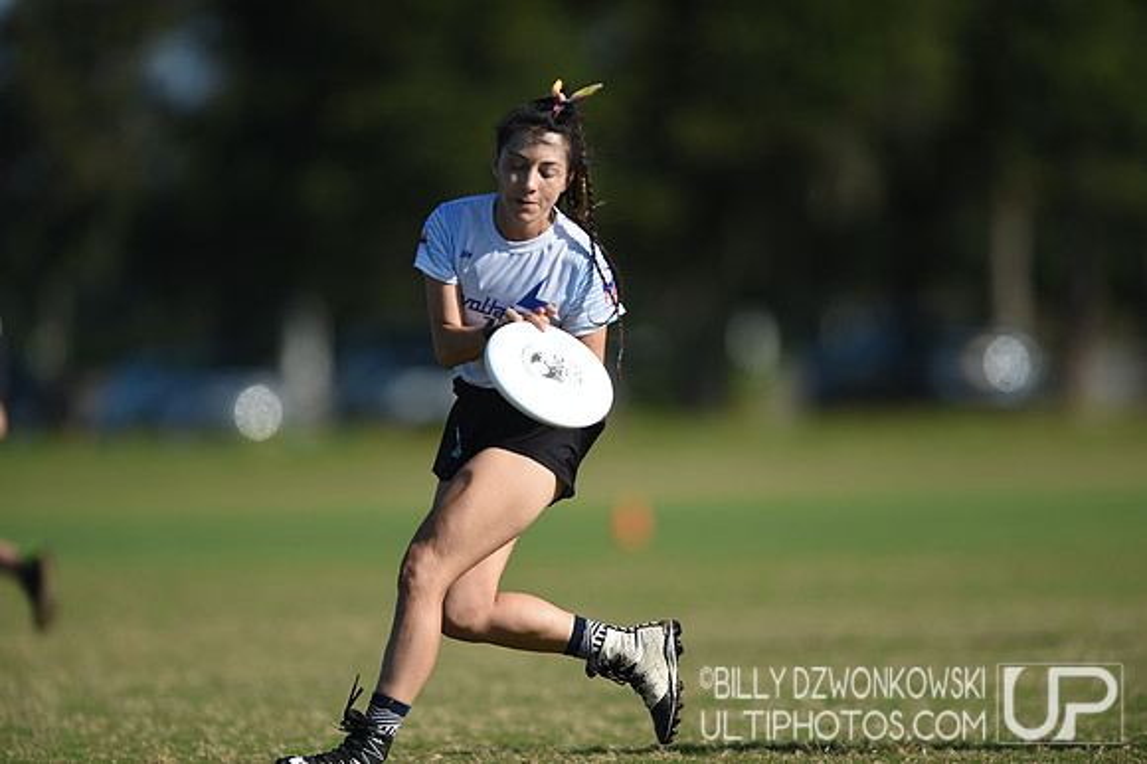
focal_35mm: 400
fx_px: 12737
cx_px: 574
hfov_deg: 5.2
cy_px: 382
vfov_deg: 3.4
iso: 100
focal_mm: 400
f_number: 2.8
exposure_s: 1/2500
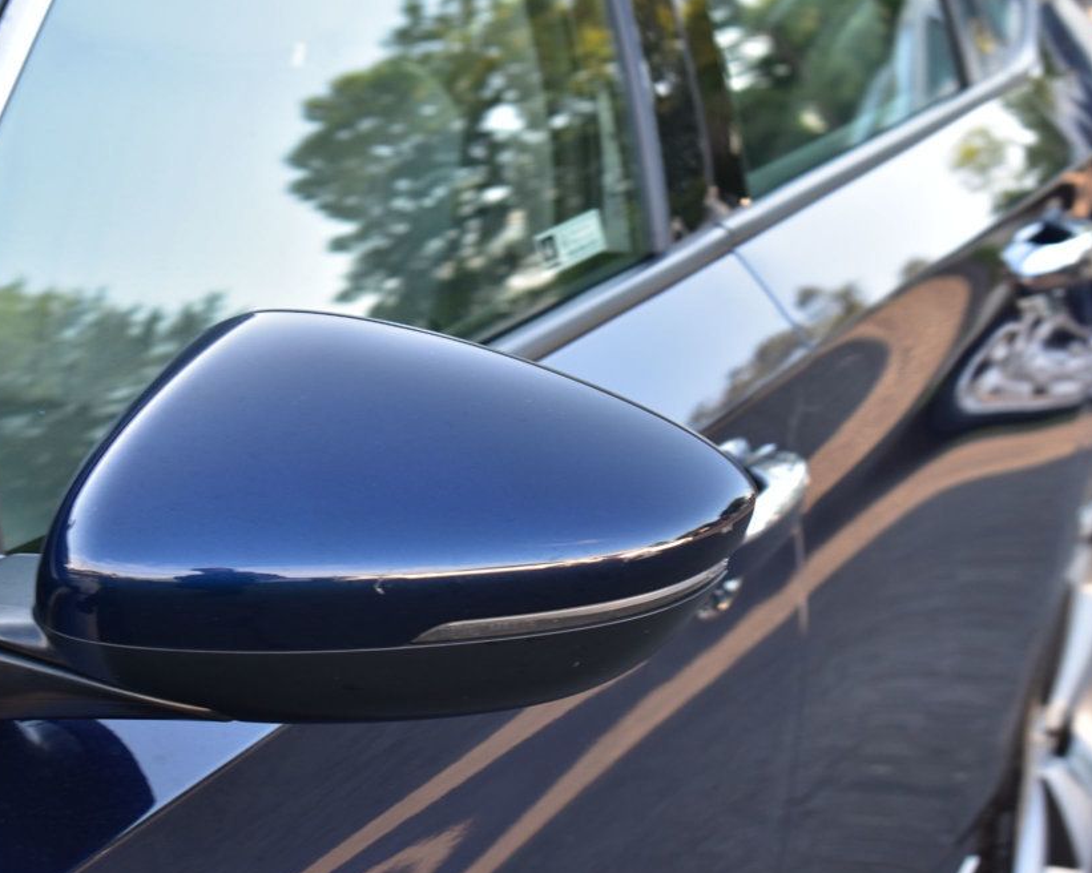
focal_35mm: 97
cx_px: 450
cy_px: 429
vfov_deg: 15.9
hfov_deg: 19.8
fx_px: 3120
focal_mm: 55
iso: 400
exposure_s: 1/60
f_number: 8
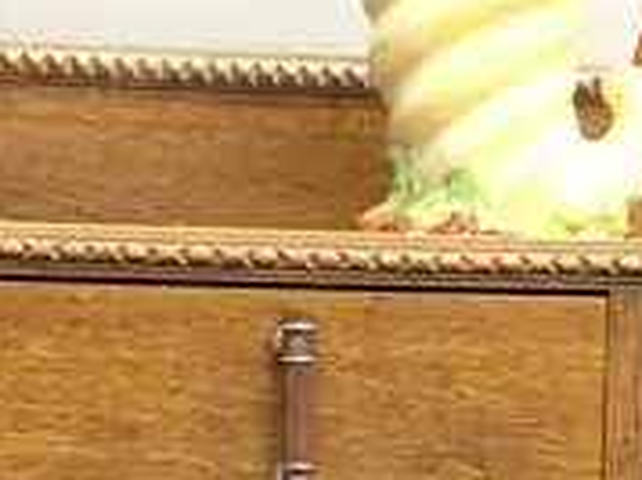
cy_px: 1184
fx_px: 3093
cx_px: 451
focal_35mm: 167
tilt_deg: -12.5
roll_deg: -1.8
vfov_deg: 8.1
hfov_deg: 11.8
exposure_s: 1/10
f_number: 2.2
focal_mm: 4.15
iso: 100
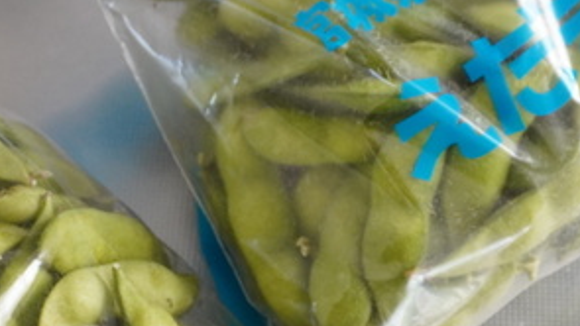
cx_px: 159
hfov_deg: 20.2
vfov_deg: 11.5
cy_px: 192
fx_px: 1618
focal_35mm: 105
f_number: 6.3
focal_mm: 29
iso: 1250
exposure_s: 1/50
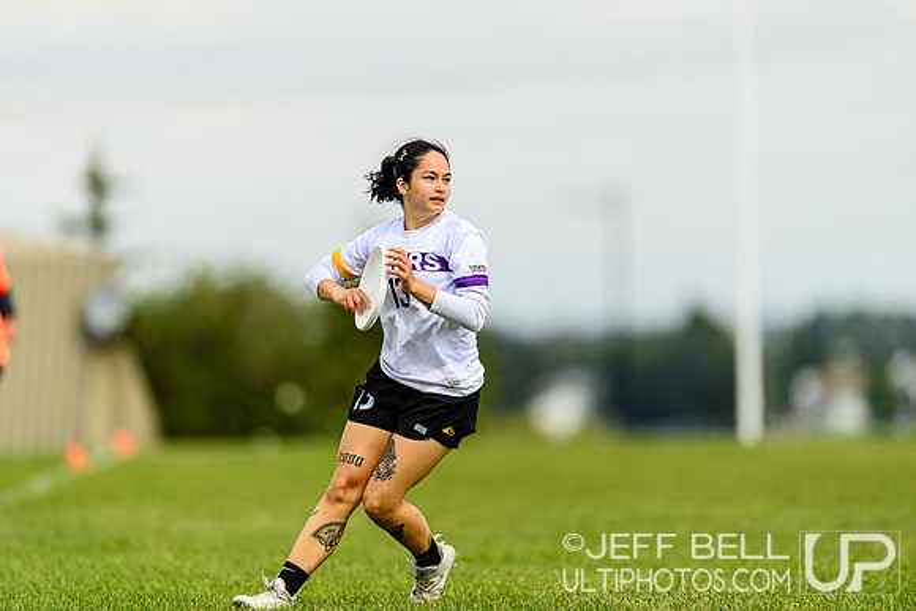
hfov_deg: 5.2
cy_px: 306
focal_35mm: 400
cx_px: 458
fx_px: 10180
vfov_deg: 3.4
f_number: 3.2
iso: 100
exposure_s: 1/2000
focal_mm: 400
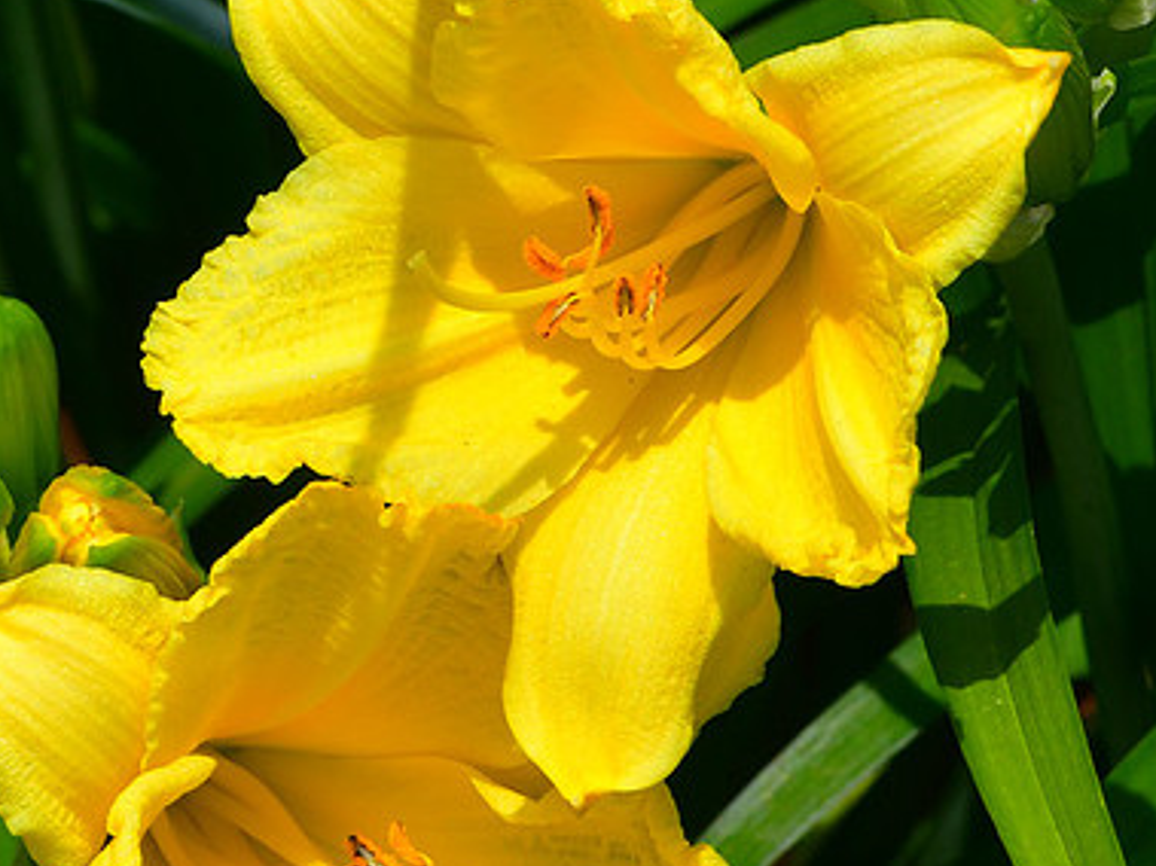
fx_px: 16225
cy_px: 467
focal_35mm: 486
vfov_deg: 3.1
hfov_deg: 4.1
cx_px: -113
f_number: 16
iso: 200
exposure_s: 1/200
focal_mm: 116
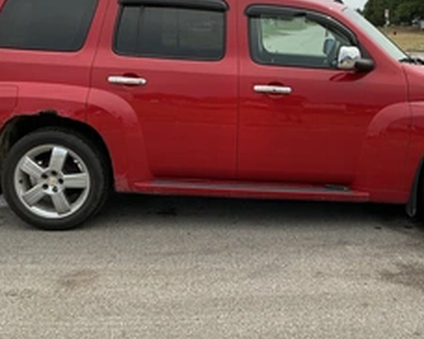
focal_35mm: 48
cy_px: 114
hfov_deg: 38.4
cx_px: 277
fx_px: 602
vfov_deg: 31.2
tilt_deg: -7.6
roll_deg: -0.8
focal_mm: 3
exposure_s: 1/1786
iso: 25
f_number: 1.8
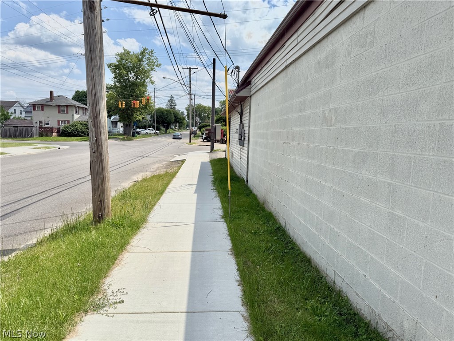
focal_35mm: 24
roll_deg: -2.6
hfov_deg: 71.6
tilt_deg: -6.1
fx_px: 315
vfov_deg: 56.8
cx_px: 227
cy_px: 170
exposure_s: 1/6173
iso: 80
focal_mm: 6.76
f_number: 1.78
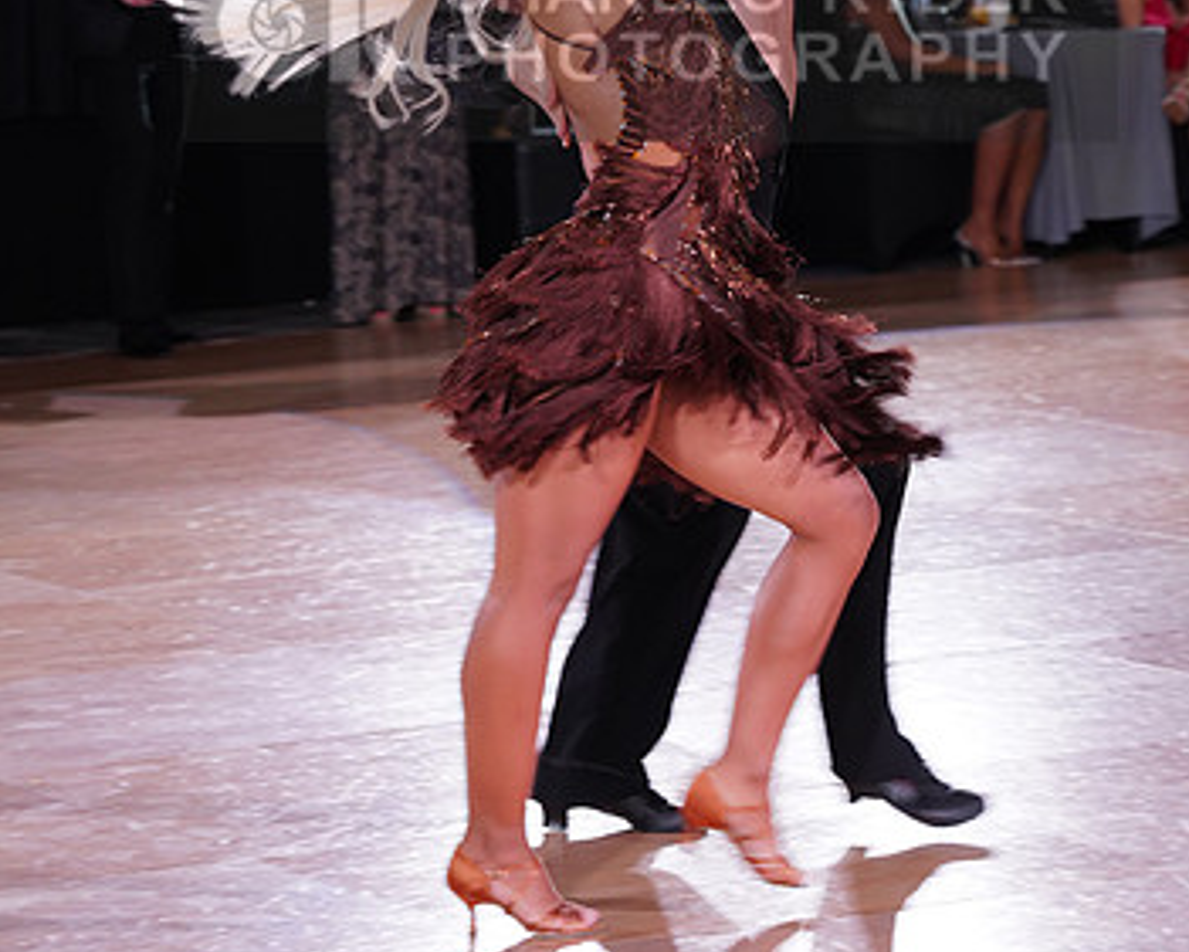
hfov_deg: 11.8
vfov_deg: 9.4
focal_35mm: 163
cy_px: 30
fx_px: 5738
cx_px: 652
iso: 1600
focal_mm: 105
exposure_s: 1/160
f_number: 5.6
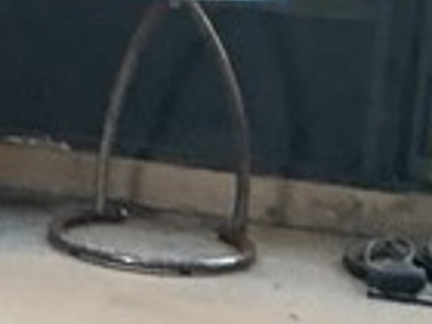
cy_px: 22
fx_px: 2646
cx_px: -1065
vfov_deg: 7.0
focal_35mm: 212
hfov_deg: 7.6
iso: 250
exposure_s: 1/40
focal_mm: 3
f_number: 1.8
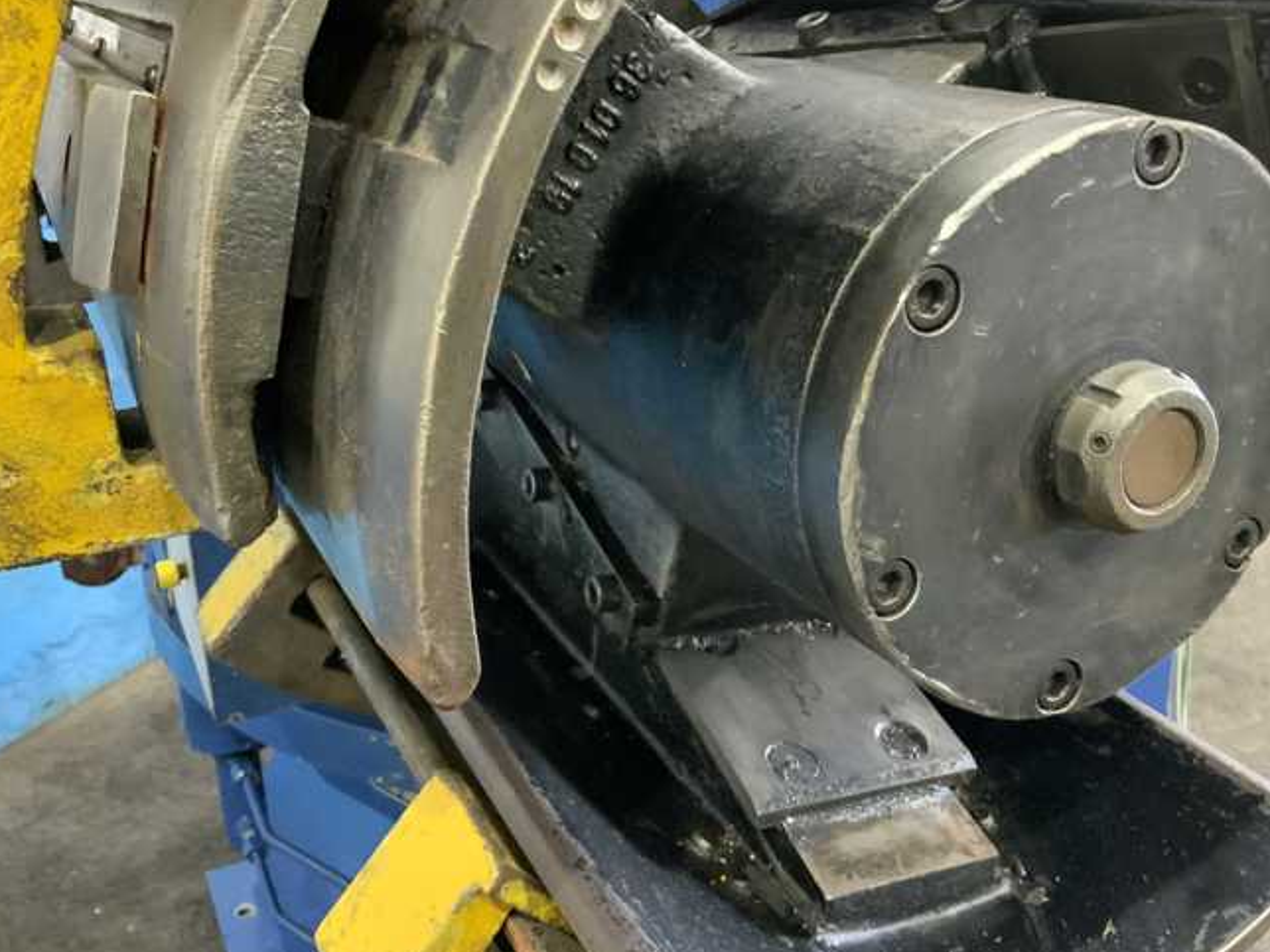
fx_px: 1321
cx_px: 736
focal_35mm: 36
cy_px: 422
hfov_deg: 51.1
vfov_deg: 39.6
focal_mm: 3
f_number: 1.8
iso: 400
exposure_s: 1/30
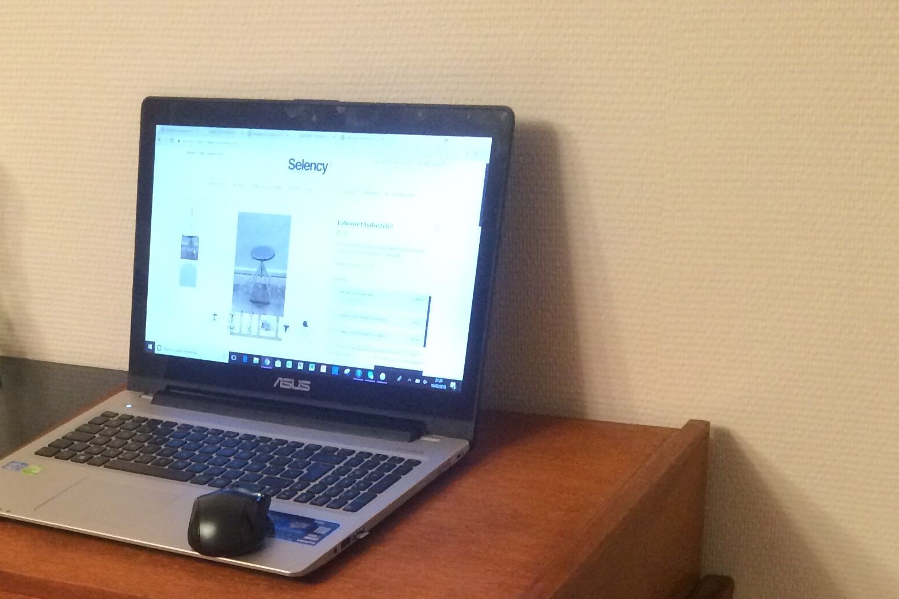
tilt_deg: -40.8
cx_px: 282
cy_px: 891
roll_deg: +9.2
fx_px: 1573
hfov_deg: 31.6
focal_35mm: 63
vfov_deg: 19.0
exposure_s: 1/33
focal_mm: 4.15
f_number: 2.2
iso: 250
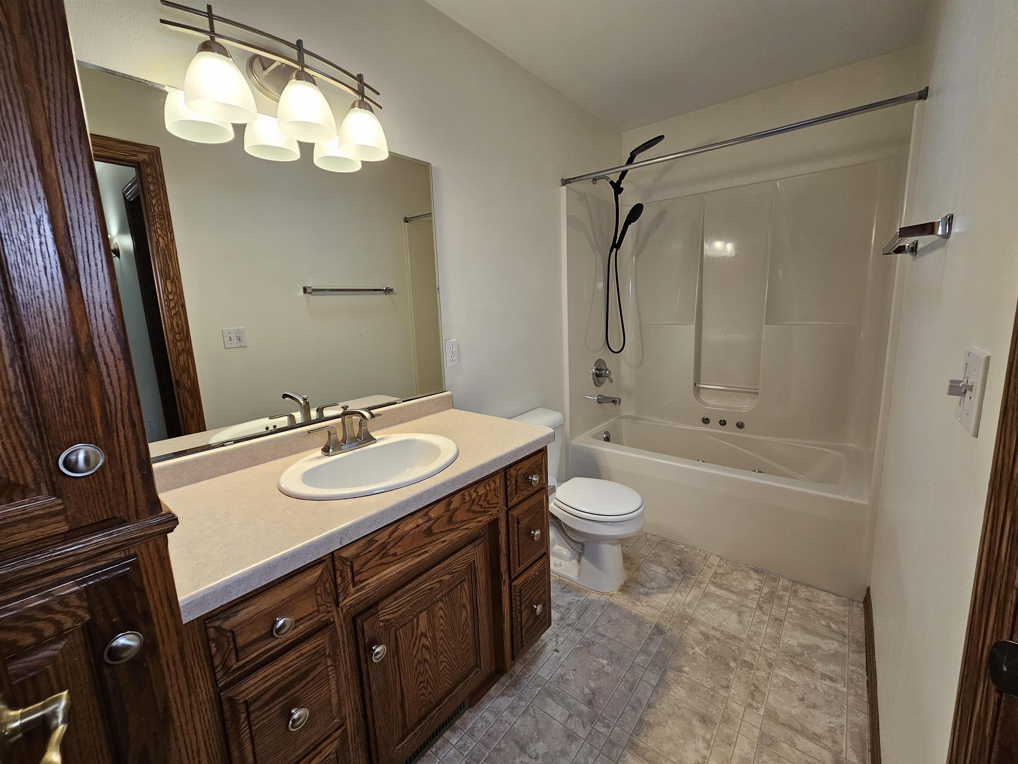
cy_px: 382
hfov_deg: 106.2
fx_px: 382
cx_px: 509
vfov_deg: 89.9
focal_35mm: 13
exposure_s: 1/60
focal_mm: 2.2
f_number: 2.2
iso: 100
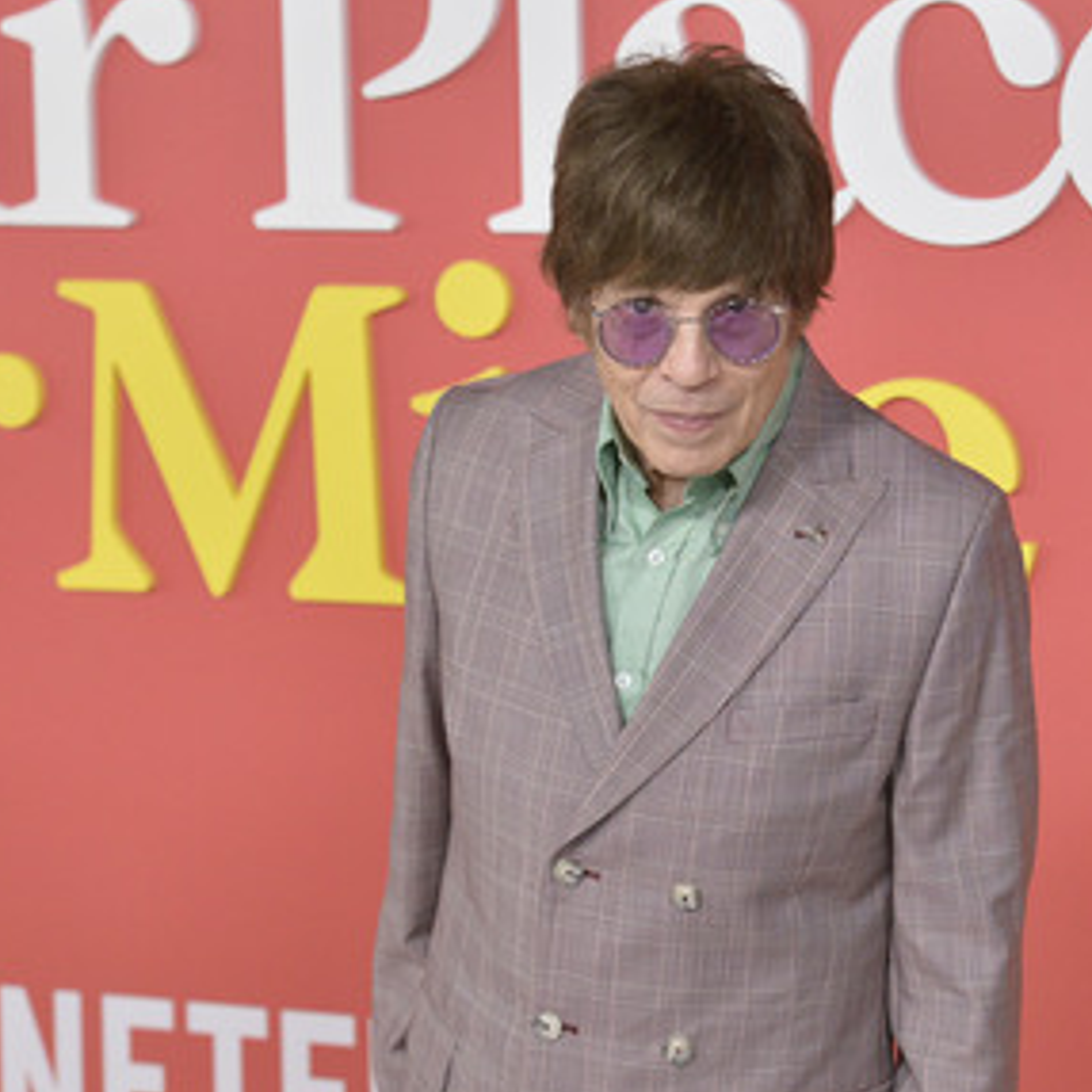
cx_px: 718
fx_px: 3819
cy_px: 554
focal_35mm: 107
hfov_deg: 16.2
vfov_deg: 16.3
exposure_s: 1/320
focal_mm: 80
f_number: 6.3
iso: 2000
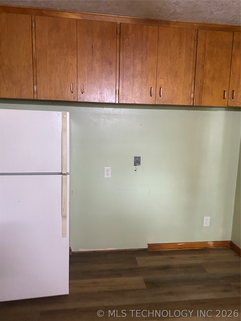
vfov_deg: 67.3
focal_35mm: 26
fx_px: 241
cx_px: 120
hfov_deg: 53.1
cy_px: 160
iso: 400
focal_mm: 4.25
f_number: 1.8
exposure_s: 1/40
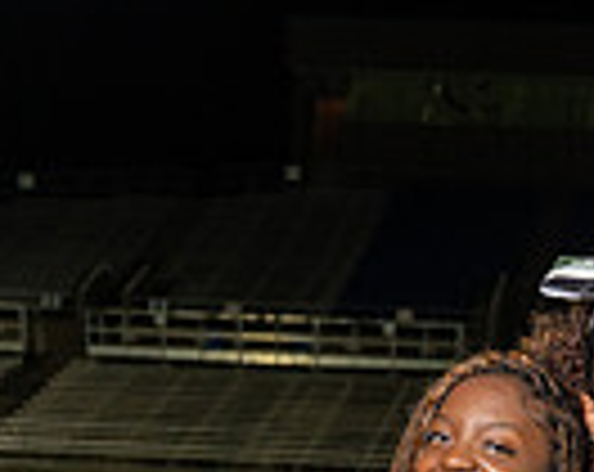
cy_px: 989
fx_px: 2140
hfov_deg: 15.7
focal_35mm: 122
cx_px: 482
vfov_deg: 11.2
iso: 640
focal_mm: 38
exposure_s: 1/250
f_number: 4.5
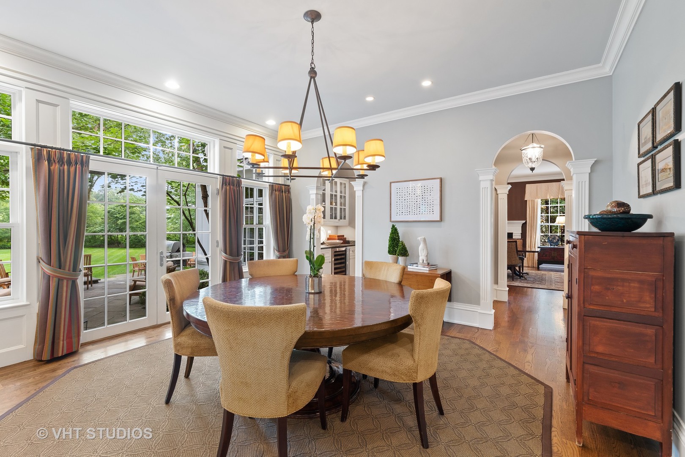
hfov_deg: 100.4
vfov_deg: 77.3
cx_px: 342
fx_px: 285
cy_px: 228
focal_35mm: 15
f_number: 8
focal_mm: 10
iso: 200
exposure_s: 2.5
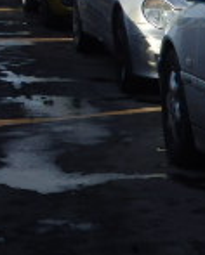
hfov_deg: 10.6
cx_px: 535
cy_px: 226
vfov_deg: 16.0
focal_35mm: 119
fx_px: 901
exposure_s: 1/400
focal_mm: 5
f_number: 3.9
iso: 125
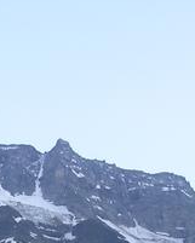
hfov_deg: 13.0
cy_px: 264
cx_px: 30
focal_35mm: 118
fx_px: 851
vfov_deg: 15.9
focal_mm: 5.8
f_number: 2.8
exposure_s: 1/25.5
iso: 100
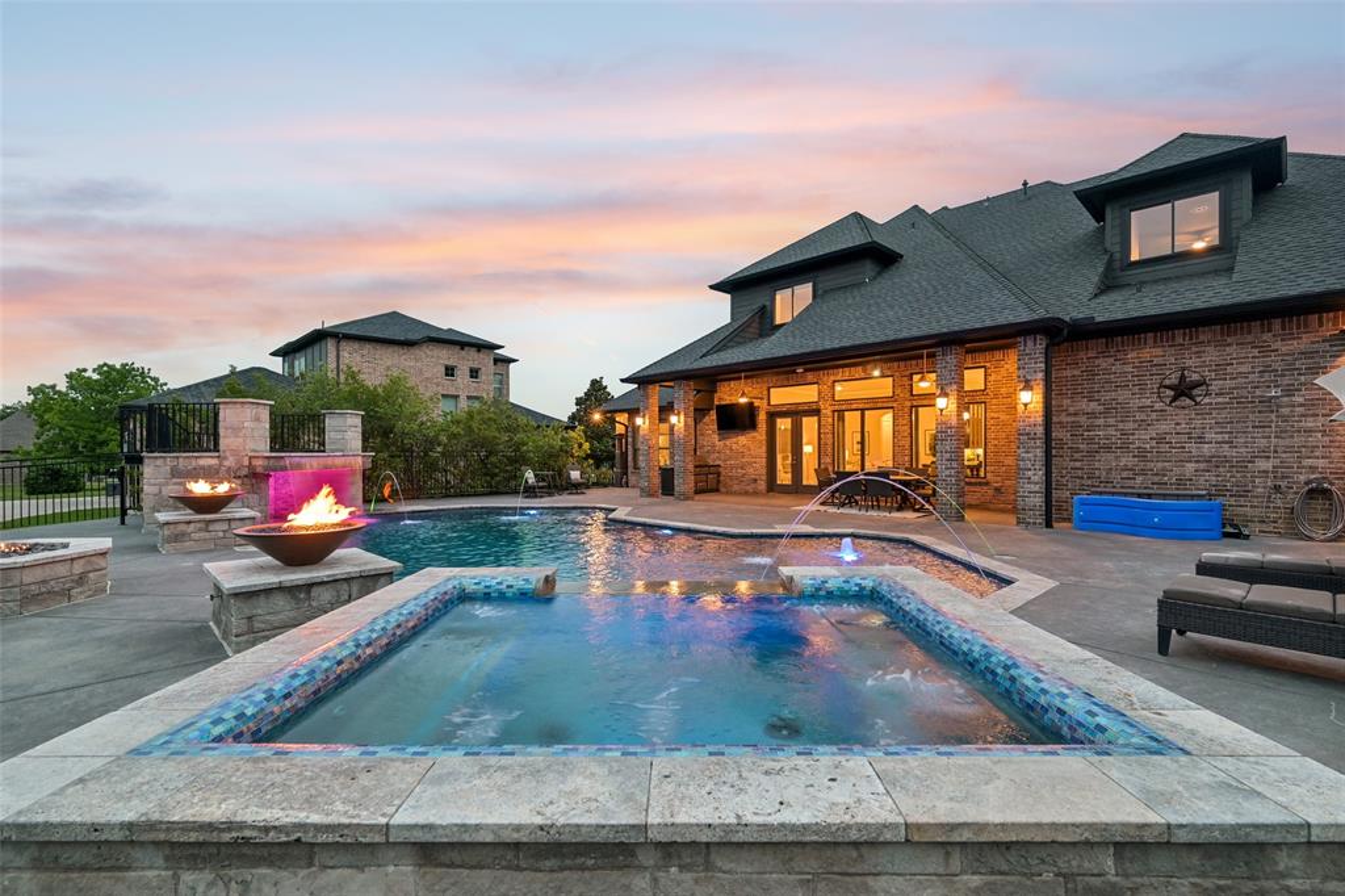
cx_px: 672
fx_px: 598
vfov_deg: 73.7
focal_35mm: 16
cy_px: 448
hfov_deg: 96.8
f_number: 8
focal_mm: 16
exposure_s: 1/5
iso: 400
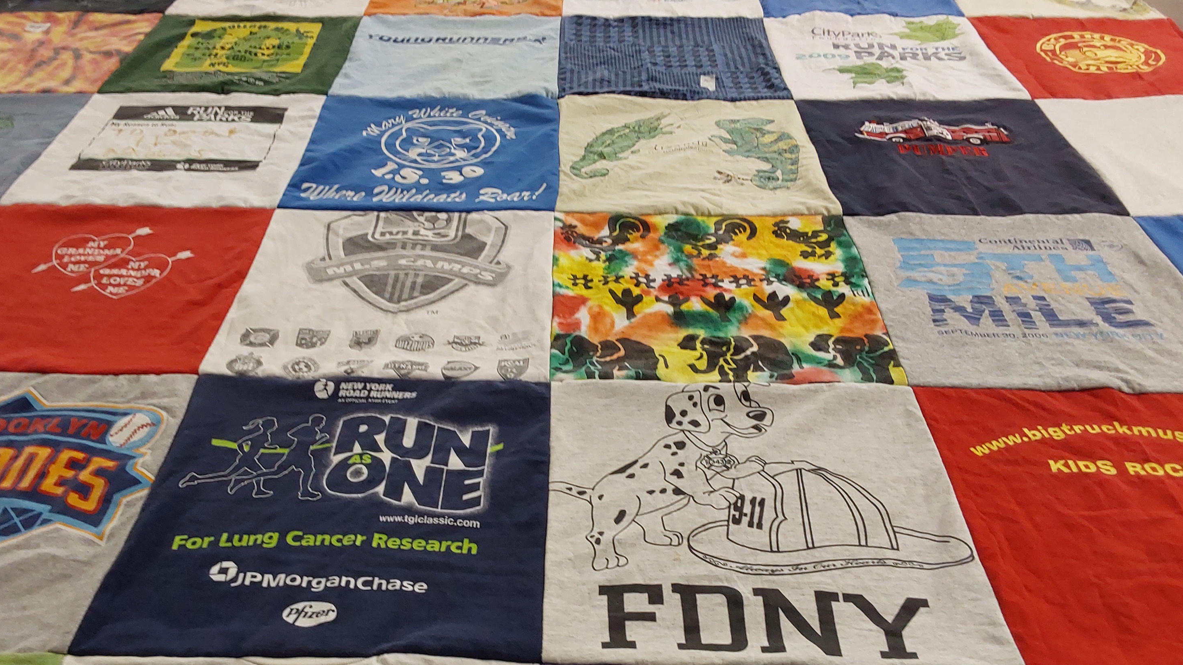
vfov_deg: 34.4
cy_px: 438
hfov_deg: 57.9
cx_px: 535
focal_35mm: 34
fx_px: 1067
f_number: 1.9
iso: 100
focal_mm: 2.91
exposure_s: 1/60
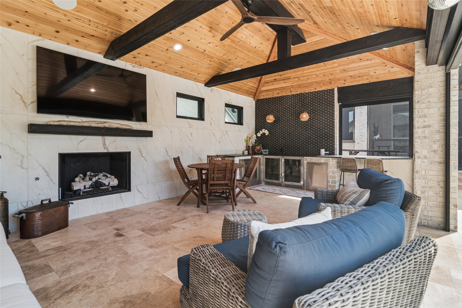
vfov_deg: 72.0
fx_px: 212
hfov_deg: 95.0
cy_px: 154
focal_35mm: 16
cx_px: 231
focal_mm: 11
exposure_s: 1/20
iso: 100
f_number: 9
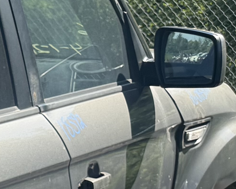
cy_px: 364
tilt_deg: -18.2
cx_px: -408
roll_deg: +1.2
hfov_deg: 10.9
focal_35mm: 135
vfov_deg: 10.6
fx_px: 943
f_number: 1.78
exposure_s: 1/2232
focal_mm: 6.76
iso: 100
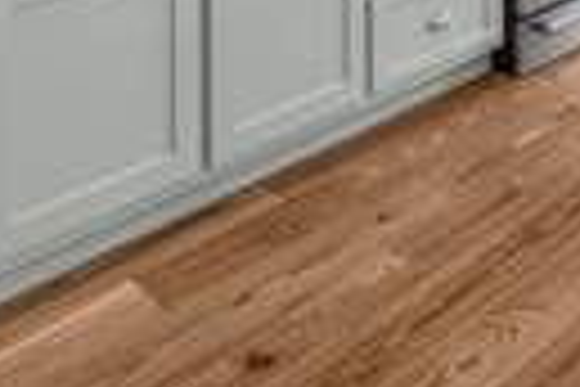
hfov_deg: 38.2
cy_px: -308
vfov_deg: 19.5
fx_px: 838
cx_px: 306
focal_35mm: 52
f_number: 8
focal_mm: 14
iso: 400
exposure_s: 1/13
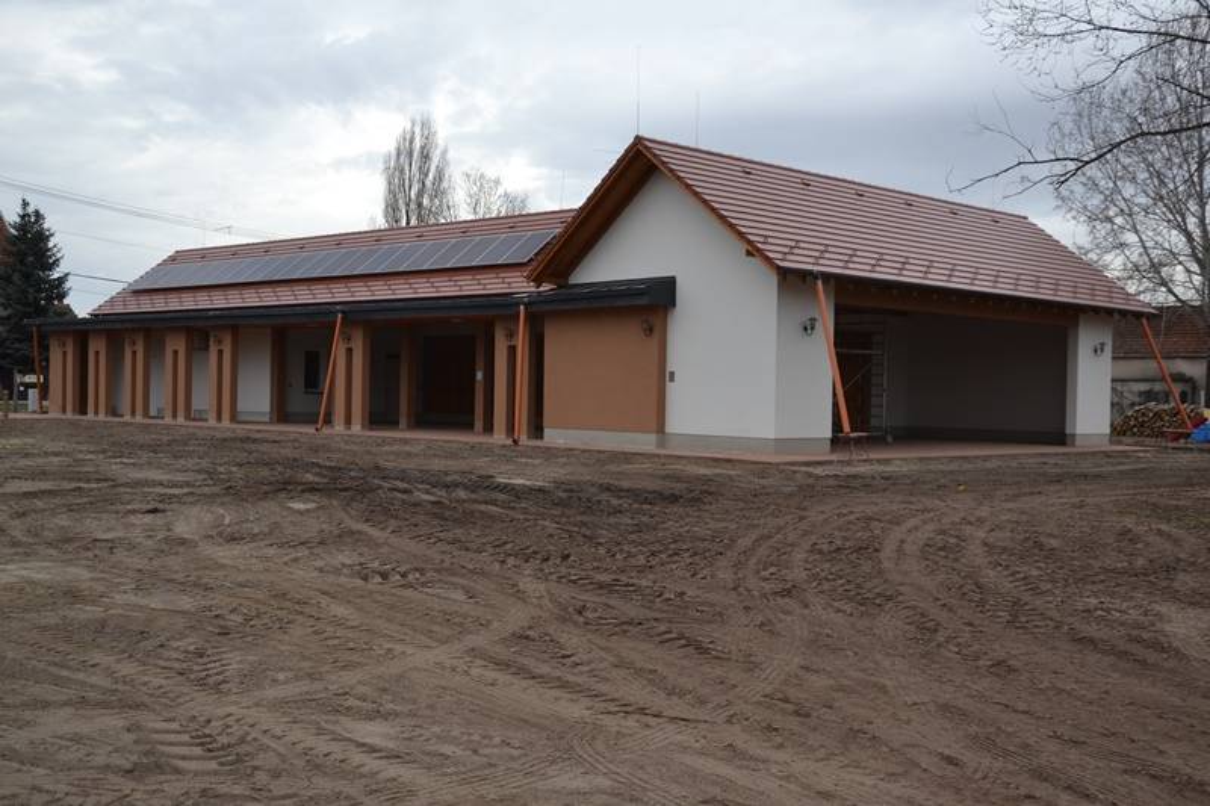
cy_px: 403
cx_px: 605
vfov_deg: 35.5
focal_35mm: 38
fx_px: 1260
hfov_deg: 51.3
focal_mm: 25
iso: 100
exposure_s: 1/200
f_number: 4
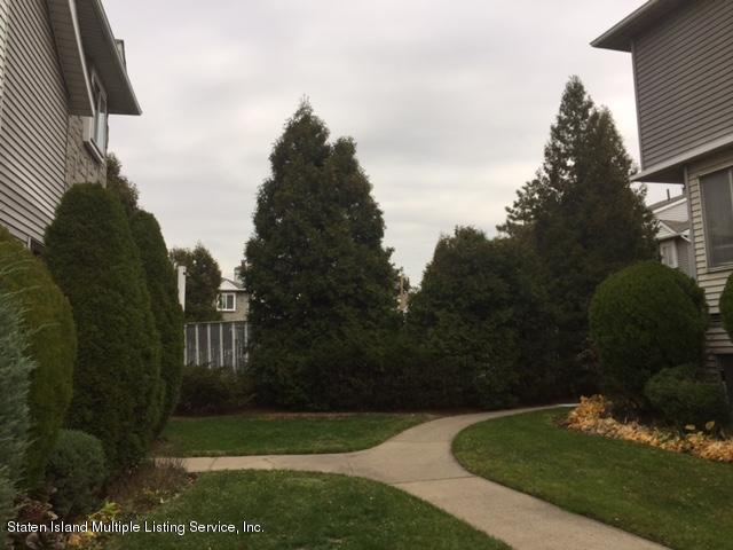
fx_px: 614
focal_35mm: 29
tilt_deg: +8.0
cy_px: 275
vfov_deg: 48.2
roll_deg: +0.7
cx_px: 366
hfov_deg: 61.7
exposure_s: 1/175
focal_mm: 4.15
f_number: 2.2
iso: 32
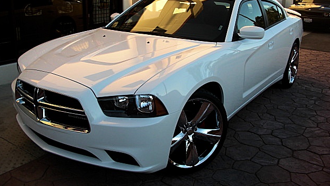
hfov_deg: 50.5
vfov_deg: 29.6
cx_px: 162
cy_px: 75
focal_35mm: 40
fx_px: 350
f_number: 2.8
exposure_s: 1/160
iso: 50
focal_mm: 6.3
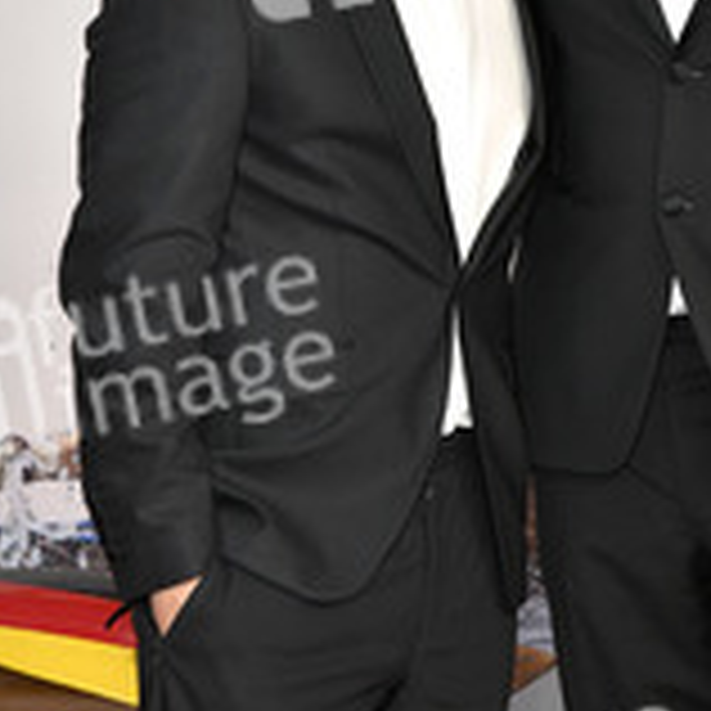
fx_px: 2905
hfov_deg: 13.9
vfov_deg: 13.9
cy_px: 140
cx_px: 594
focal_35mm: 125
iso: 1600
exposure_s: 1/160
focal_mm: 58
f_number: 7.1
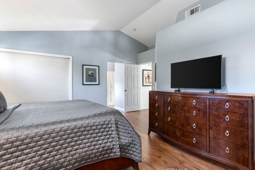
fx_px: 120
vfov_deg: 70.5
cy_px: 84
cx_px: 129
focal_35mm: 17
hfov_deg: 93.3
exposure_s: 1.3
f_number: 9
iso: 100
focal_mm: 16
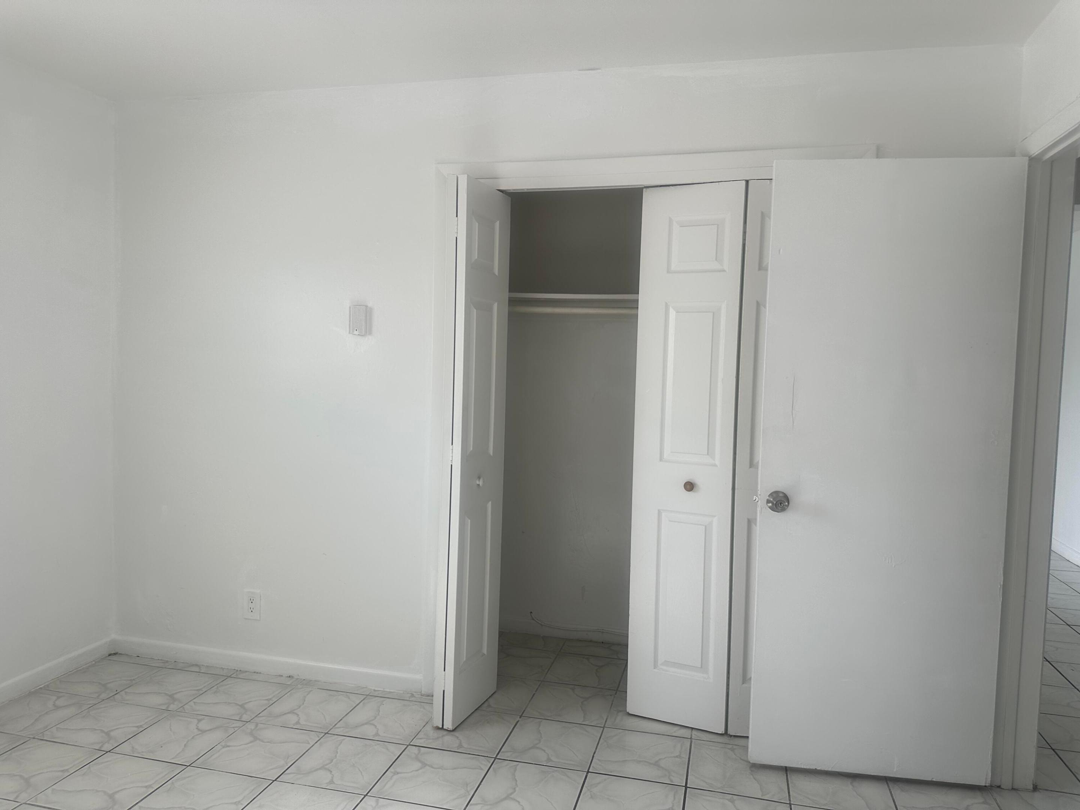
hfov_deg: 71.6
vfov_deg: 56.8
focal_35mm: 24
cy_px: 405
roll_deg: -1.2
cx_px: 540
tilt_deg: -3.0
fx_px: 749
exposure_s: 1/516
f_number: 1.78
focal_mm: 6.86
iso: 80
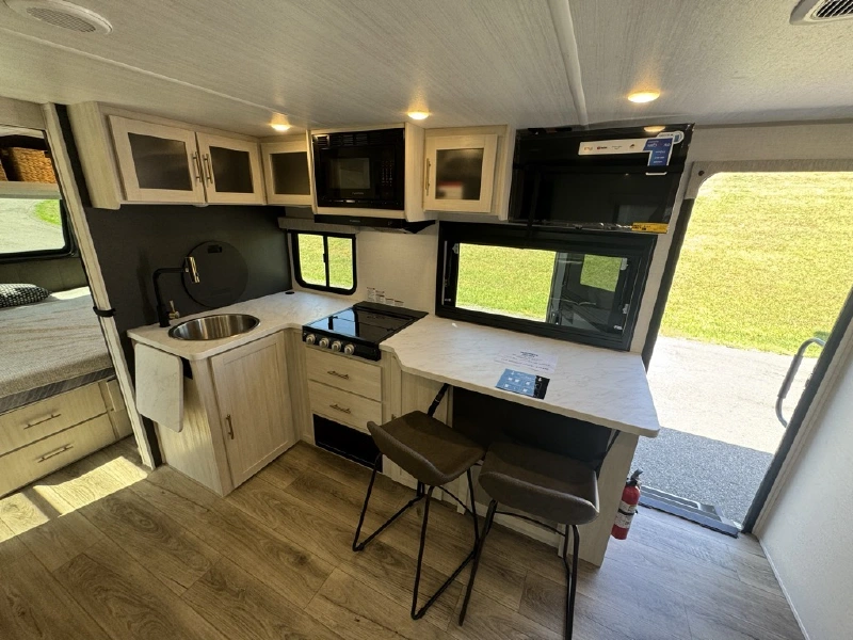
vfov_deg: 85.7
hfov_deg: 102.1
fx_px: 345
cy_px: 320
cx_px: 426
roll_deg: -1.7
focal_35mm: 14
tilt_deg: -19.1
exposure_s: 1/99
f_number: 2.2
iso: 100
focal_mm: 2.22
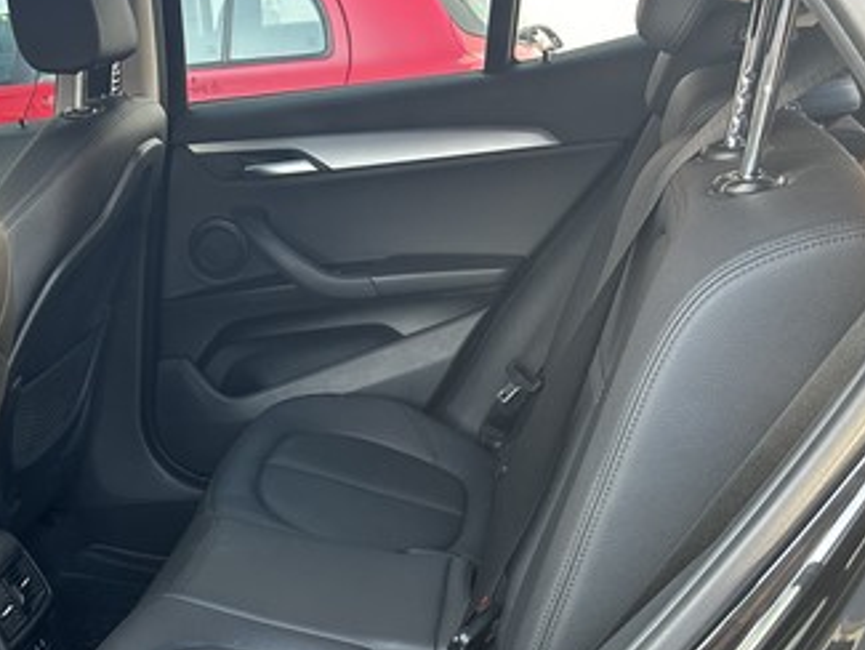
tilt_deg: -24.7
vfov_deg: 29.6
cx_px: 224
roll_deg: +2.9
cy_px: 514
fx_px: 1200
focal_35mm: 48
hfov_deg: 38.7
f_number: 1.5
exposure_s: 1/66
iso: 125
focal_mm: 5.7
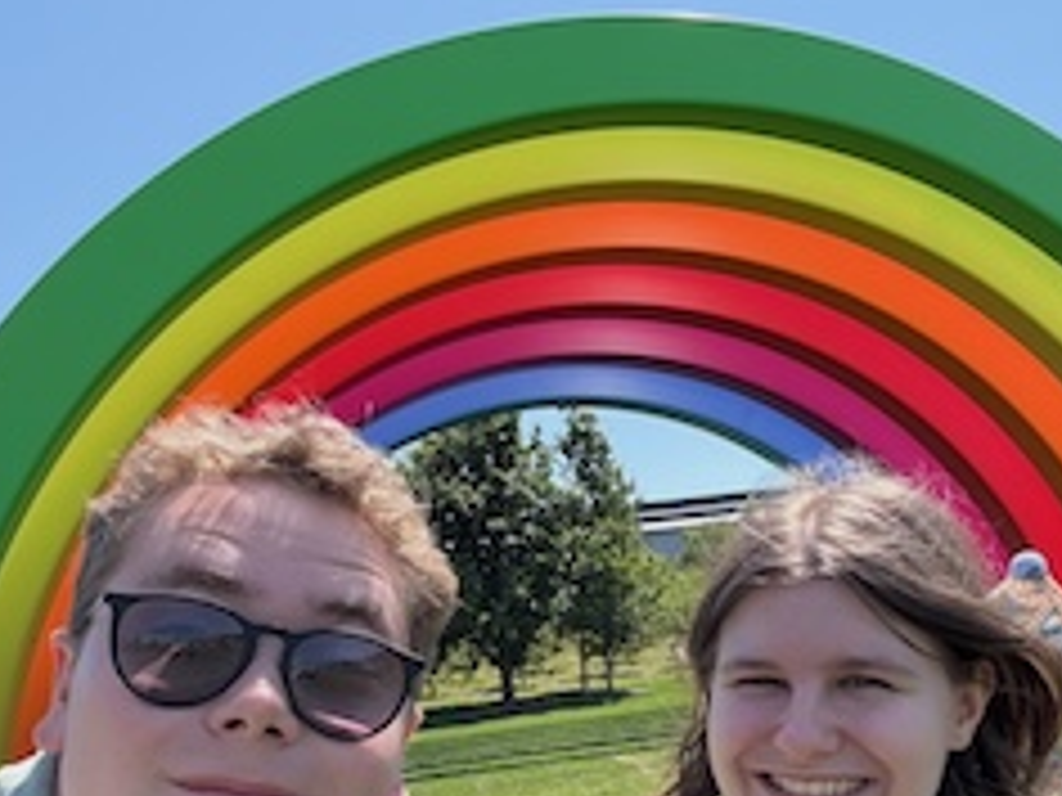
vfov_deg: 34.7
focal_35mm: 40
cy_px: 650
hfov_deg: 46.7
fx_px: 1227
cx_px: 608
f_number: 1.9
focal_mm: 2.69
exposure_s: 1/541
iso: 40
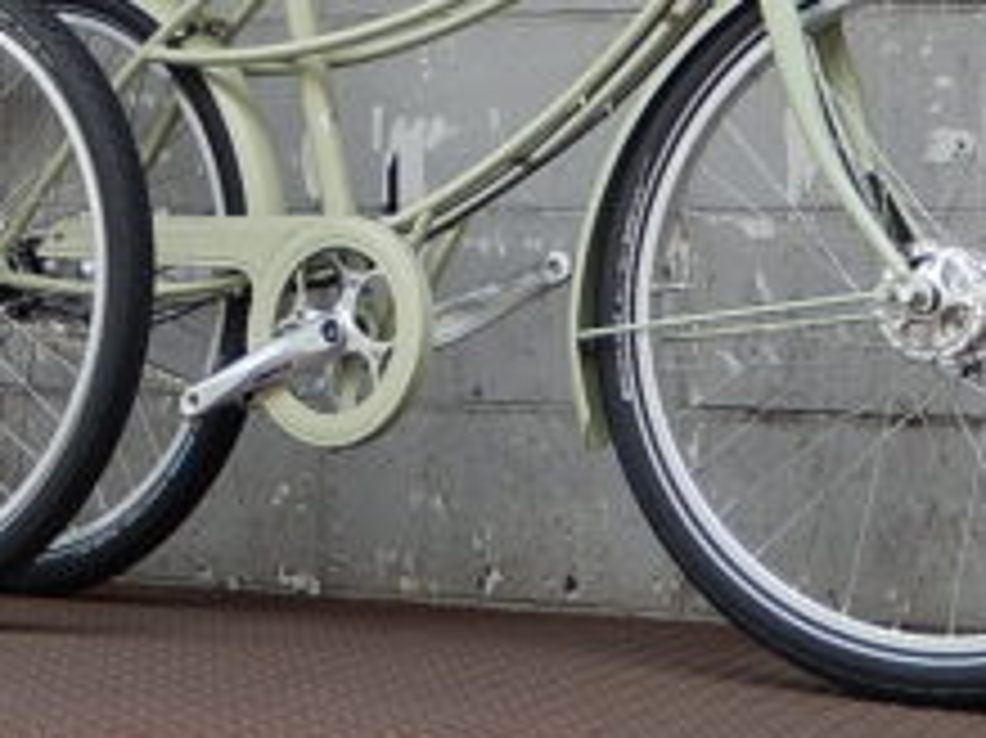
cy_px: -27
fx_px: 3274
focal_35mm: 115
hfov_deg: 17.0
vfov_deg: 12.7
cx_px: 176
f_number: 4.3
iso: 125
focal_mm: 8.1
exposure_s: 1/125
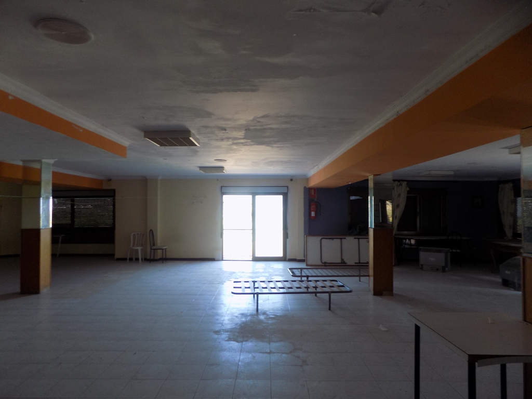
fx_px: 353
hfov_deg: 73.9
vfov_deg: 58.9
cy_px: 200
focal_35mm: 23
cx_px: 266
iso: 80
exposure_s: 1/30
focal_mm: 4
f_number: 3.1
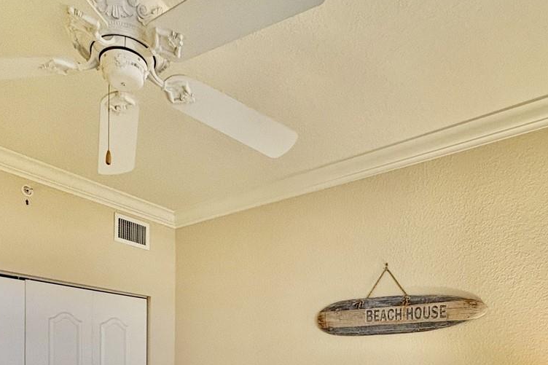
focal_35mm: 31
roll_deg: -0.4
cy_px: 384
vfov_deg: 36.8
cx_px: 272
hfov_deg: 60.3
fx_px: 472
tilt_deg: -1.1
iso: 400
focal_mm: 2.22
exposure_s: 1/60
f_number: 2.2
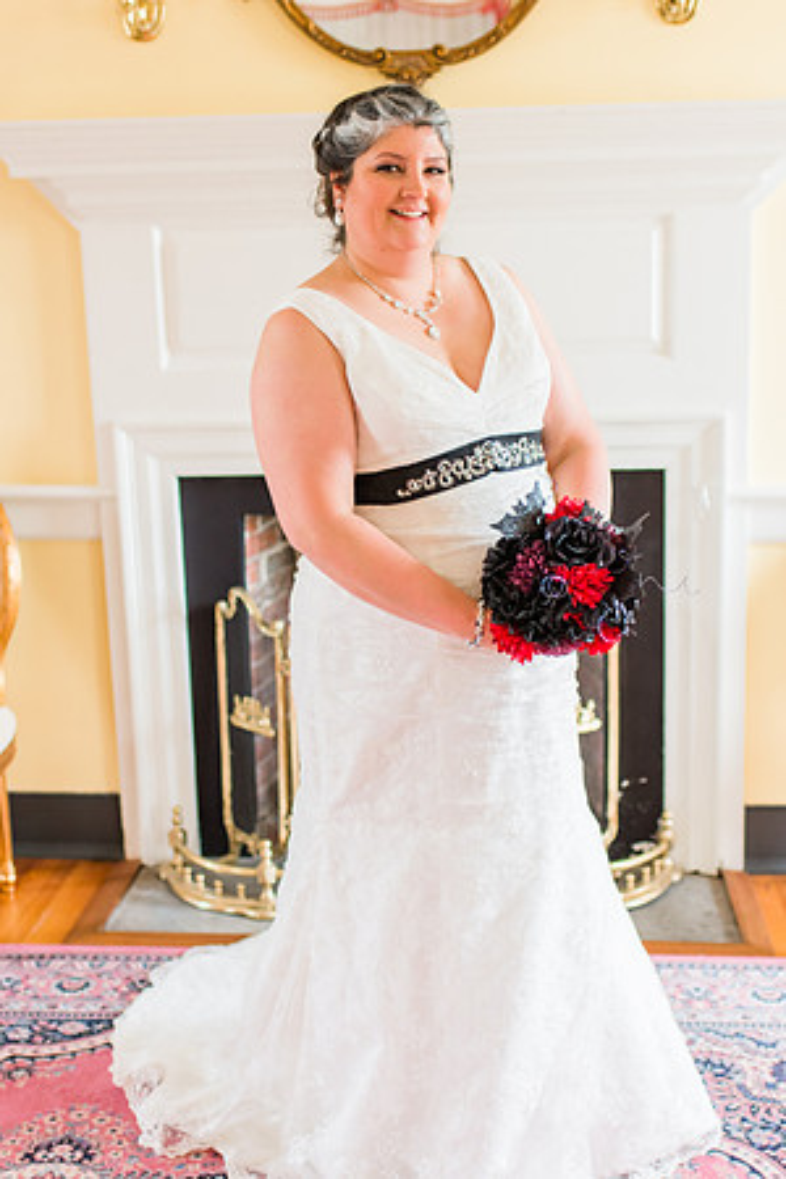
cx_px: 393
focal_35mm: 52
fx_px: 1719
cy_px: 590
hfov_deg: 25.8
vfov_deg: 37.9
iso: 800
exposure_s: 1/100
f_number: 1.8
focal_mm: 35
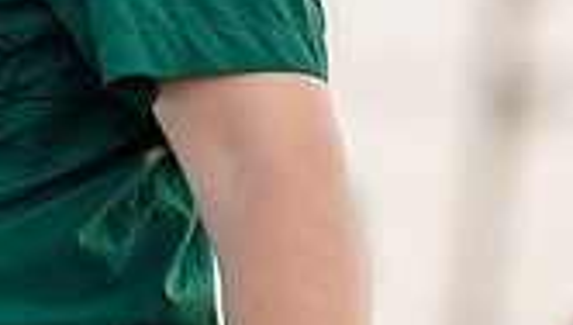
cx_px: -91
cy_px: -281
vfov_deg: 2.1
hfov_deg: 3.7
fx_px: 8766
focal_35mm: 576
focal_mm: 142
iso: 160
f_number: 2.8
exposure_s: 1/800
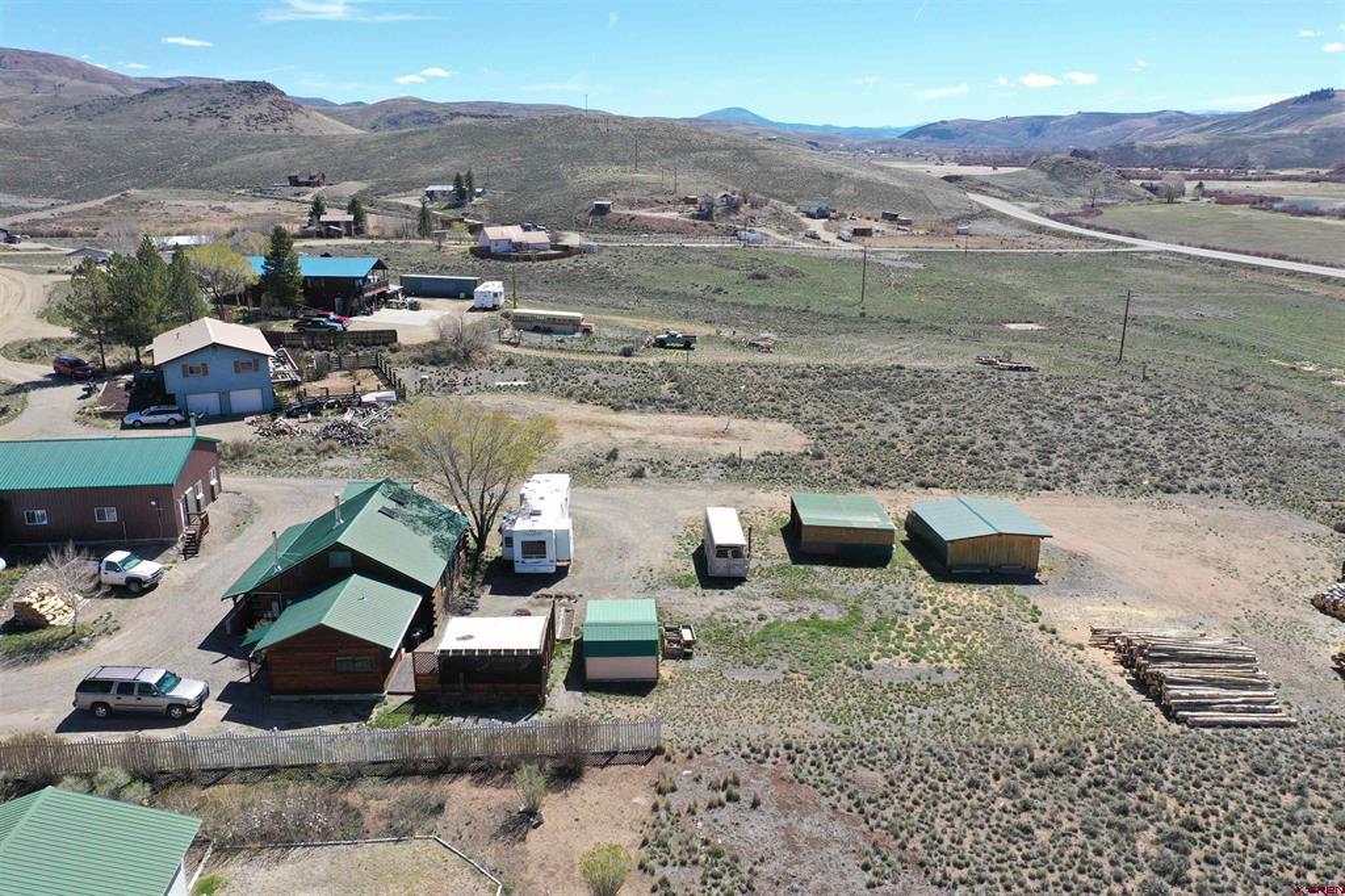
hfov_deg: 65.5
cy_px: 448
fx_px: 1046
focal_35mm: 28
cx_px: 672
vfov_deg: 46.4
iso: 100
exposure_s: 1/120
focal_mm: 10.26
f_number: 4.5
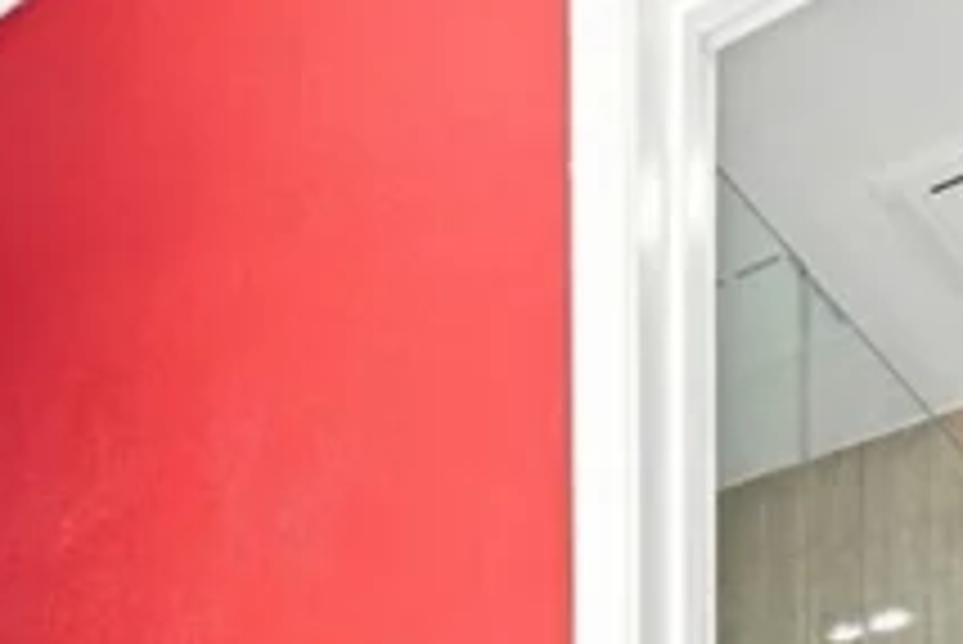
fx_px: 1472
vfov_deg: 18.4
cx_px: 169
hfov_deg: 34.9
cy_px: 1207
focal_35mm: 55
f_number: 8
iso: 200
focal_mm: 14
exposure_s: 1/2
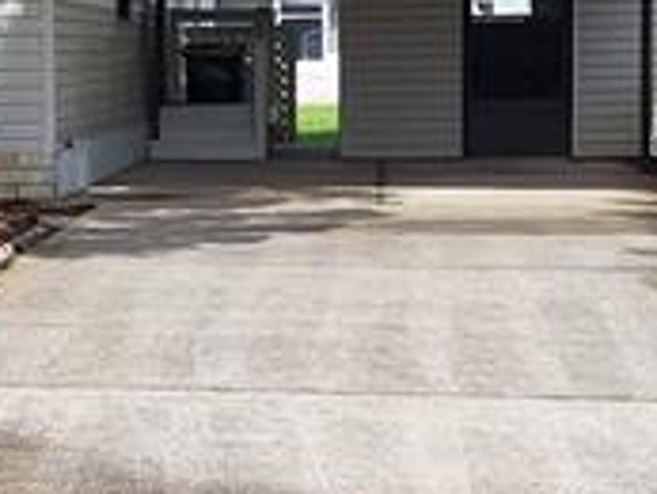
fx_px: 2583
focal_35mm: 136
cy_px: 148
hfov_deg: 14.2
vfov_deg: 10.9
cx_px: -53
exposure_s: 1/3145
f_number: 1.8
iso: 40
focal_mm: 5.54
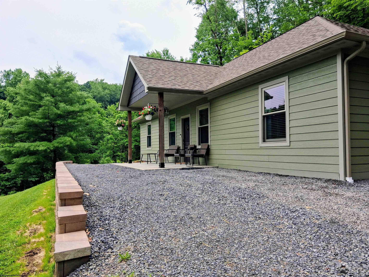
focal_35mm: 27
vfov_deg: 51.4
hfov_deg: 65.3
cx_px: 184
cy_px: 138
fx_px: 288
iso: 25
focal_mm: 4
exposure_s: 1/409
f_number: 1.8
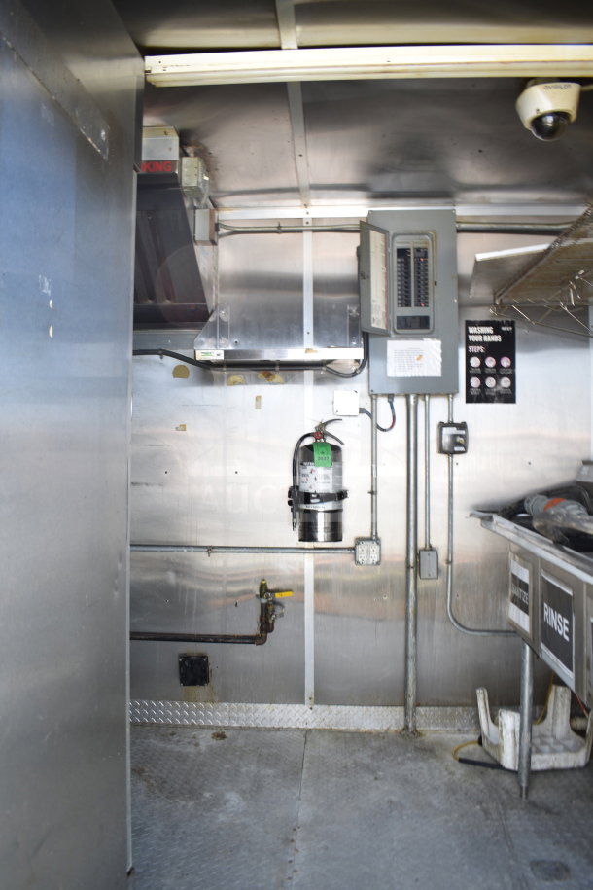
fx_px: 667
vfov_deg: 67.4
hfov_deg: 47.9
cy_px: 445
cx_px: 296
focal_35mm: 27
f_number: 3.5
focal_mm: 18
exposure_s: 1/30
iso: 220
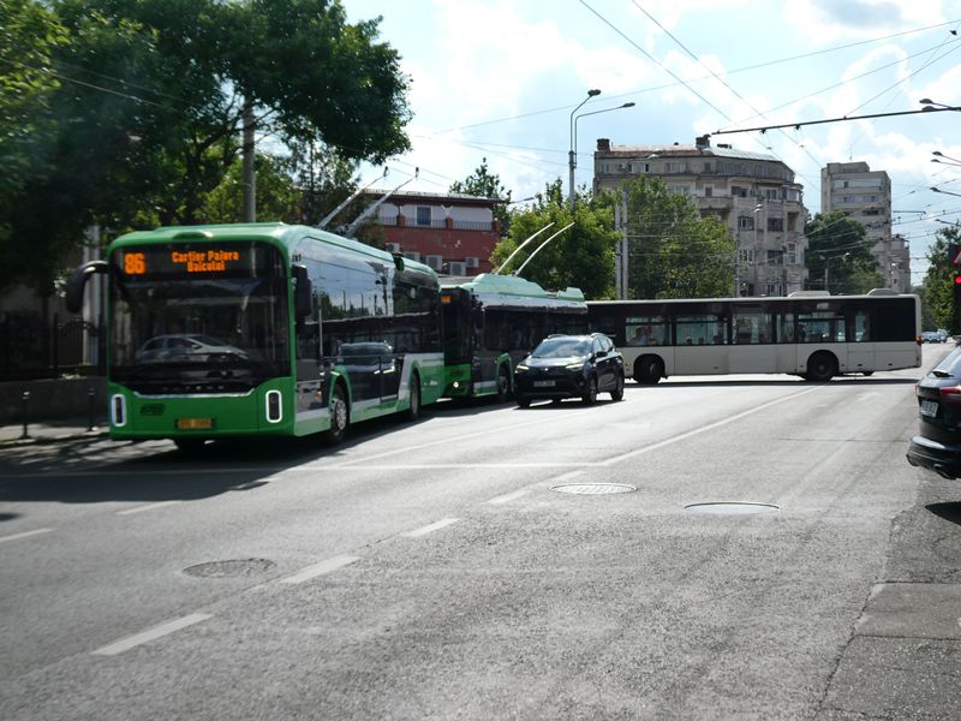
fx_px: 1305
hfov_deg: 40.4
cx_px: 480
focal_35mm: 47
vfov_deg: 30.9
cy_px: 360
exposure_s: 1/1000
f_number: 4
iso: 80
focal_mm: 8.4
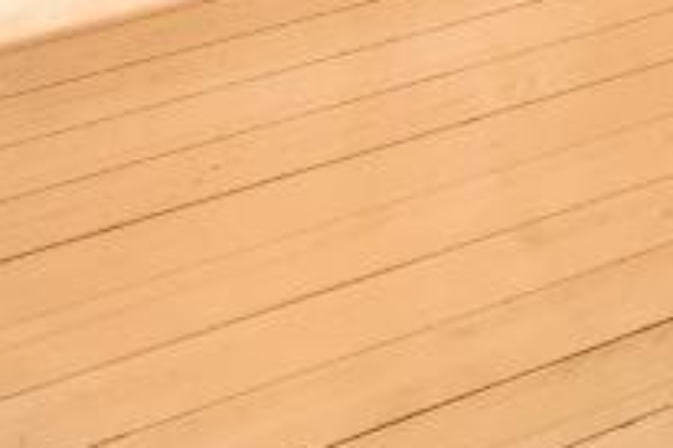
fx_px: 2036
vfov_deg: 9.1
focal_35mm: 109
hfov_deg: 13.6
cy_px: -1045
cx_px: 1607
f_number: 6.3
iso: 400
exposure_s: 1/40
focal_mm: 10
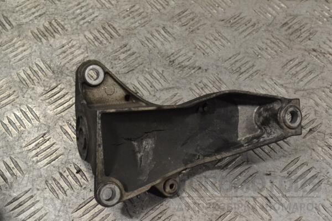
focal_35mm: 54
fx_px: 498
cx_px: 166
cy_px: 110
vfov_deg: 25.1
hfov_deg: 36.9
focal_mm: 36
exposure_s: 1/250
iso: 3200
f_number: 9
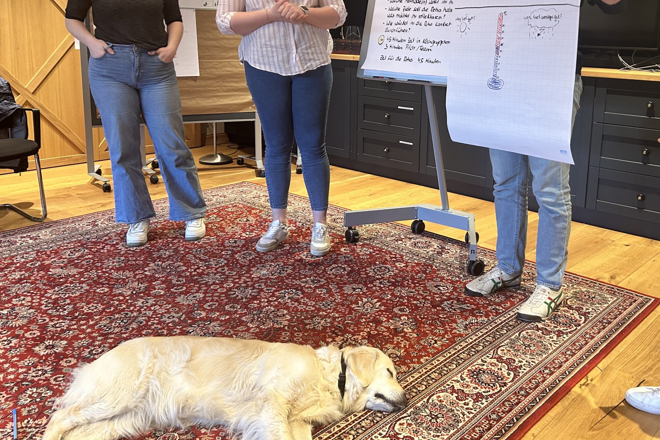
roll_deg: -1.4
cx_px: 398
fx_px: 623
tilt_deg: -10.5
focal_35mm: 34
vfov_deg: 38.4
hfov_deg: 55.4
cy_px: 142
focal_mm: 5.7
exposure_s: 1/50
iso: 200
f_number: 1.5
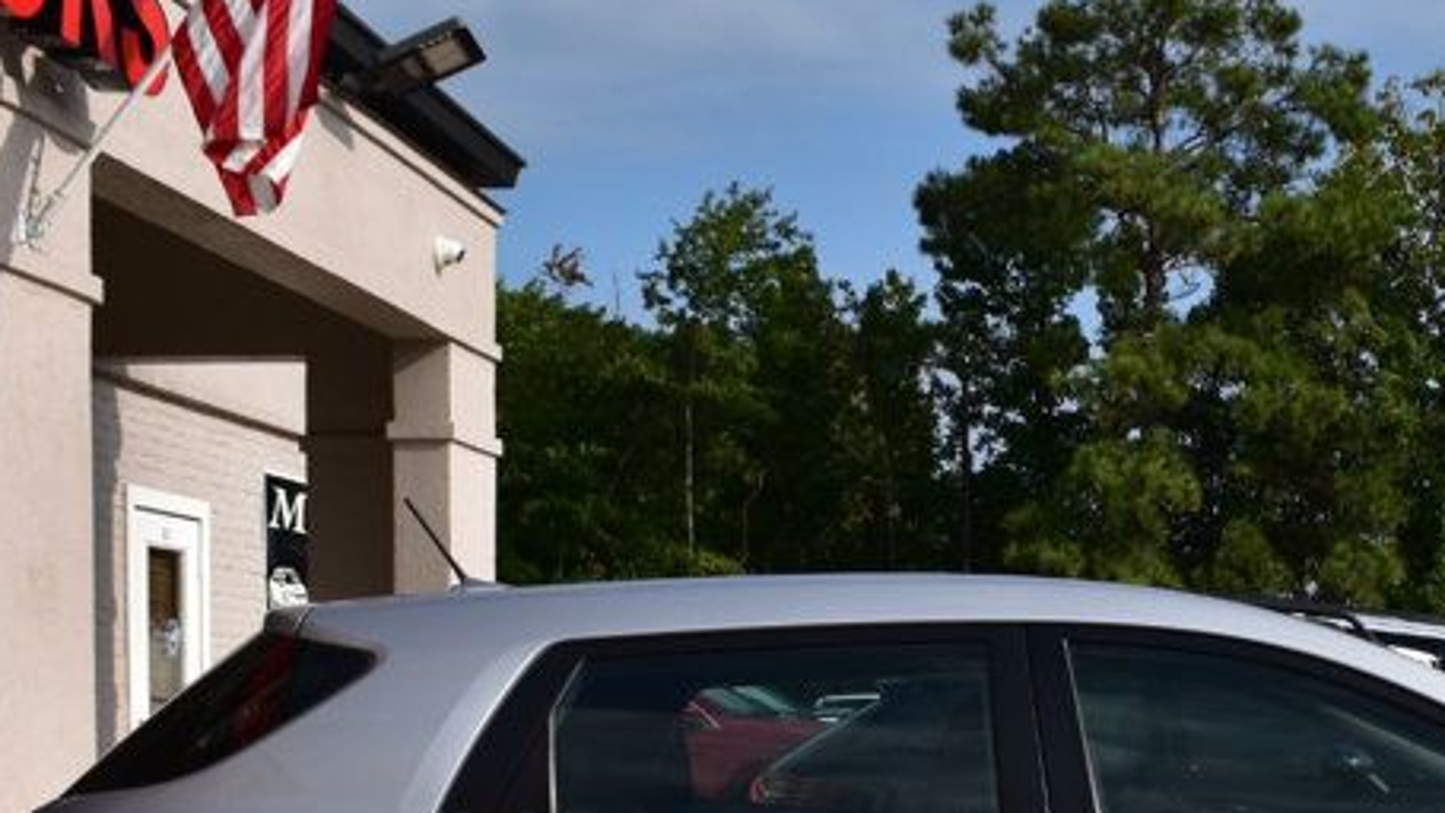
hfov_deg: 27.9
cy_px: 848
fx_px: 2842
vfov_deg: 15.9
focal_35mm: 74
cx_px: 1181
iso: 200
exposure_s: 1/500
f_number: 11
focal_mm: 21
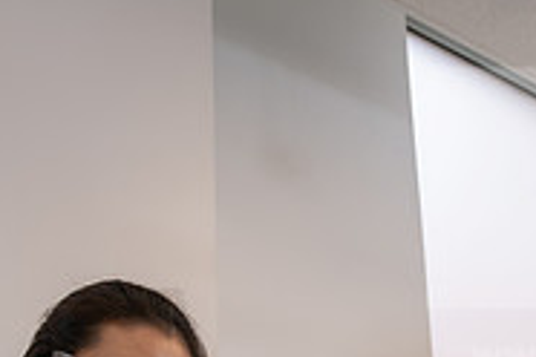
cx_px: 340
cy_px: 416
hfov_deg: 26.9
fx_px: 1117
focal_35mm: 75
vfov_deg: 17.4
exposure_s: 1/200
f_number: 4
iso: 320
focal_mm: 24
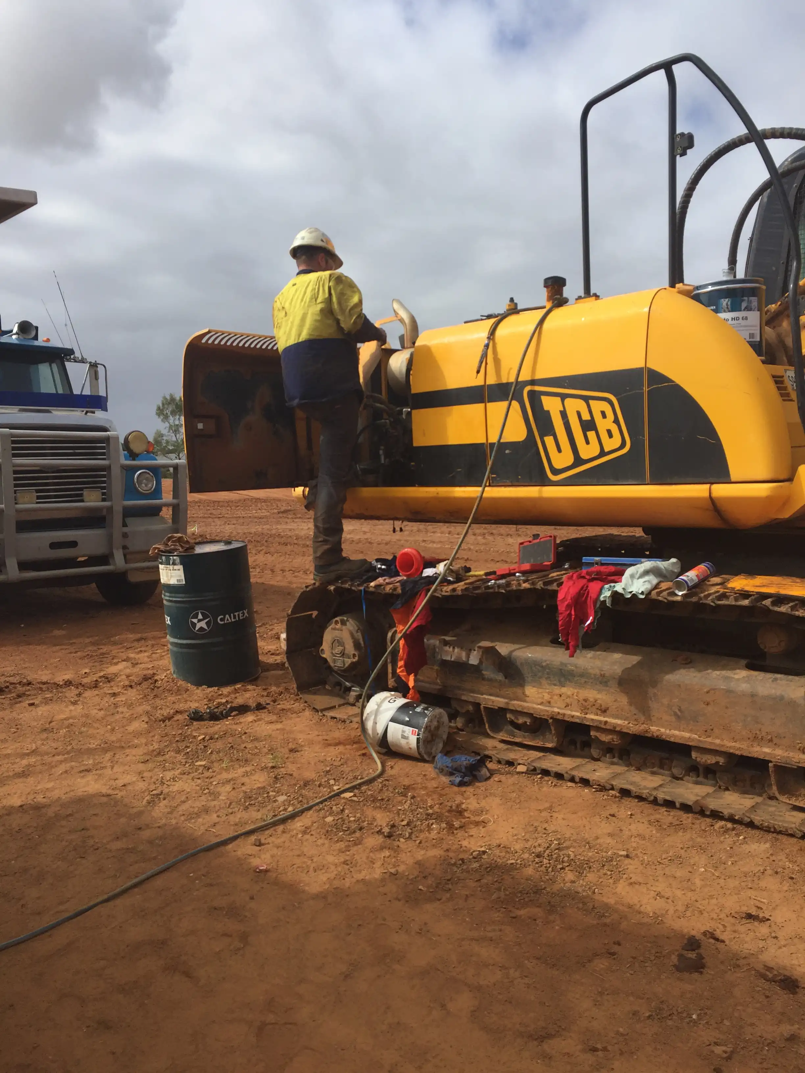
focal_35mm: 29
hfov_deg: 48.2
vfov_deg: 61.7
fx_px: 899
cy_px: 536
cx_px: 402
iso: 32
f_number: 2.2
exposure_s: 1/2639
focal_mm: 4.15
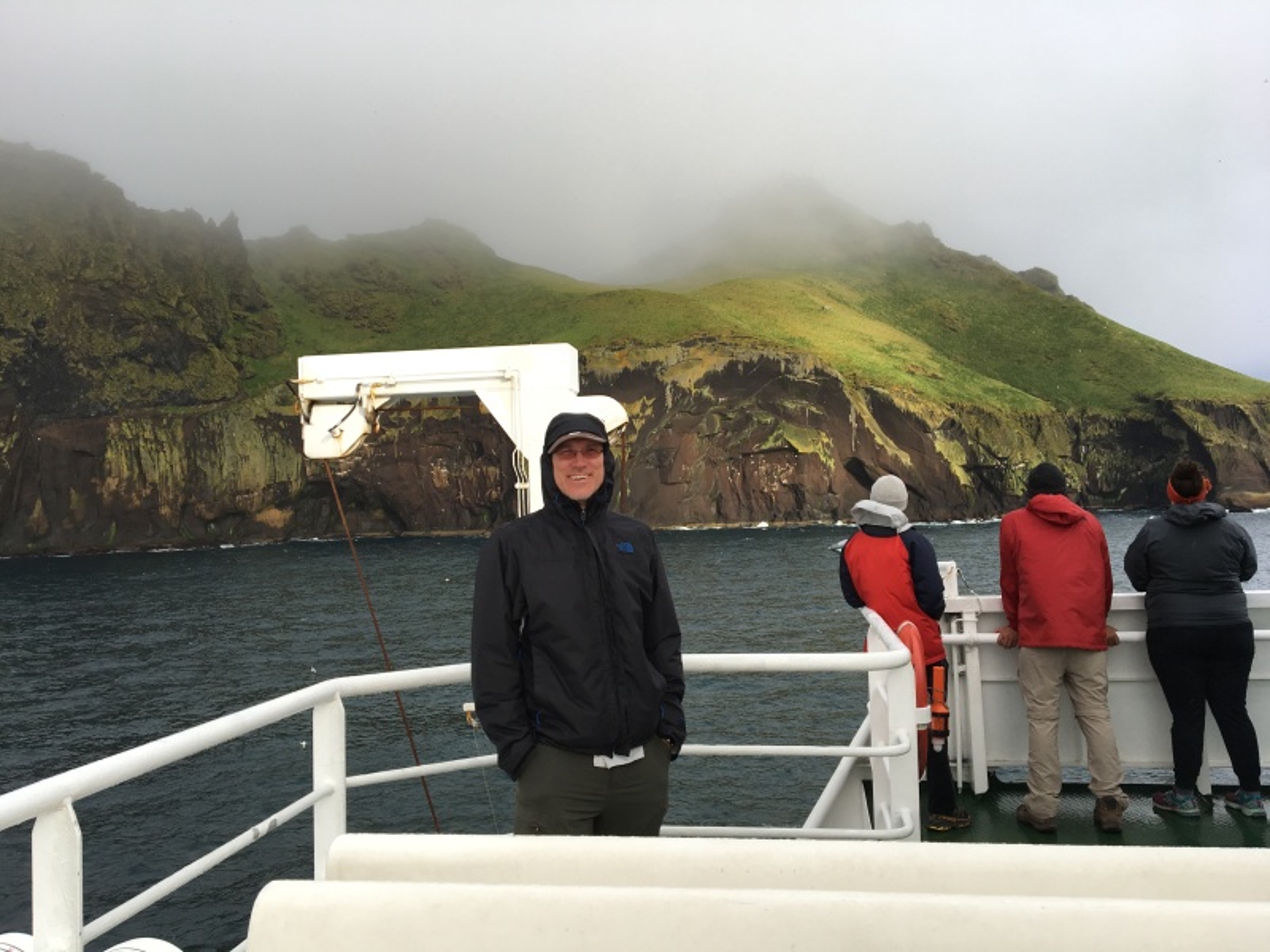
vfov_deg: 48.2
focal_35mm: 29
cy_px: 476
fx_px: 1064
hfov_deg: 61.7
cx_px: 635
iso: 25
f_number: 2.2
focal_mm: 4.15
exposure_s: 1/439
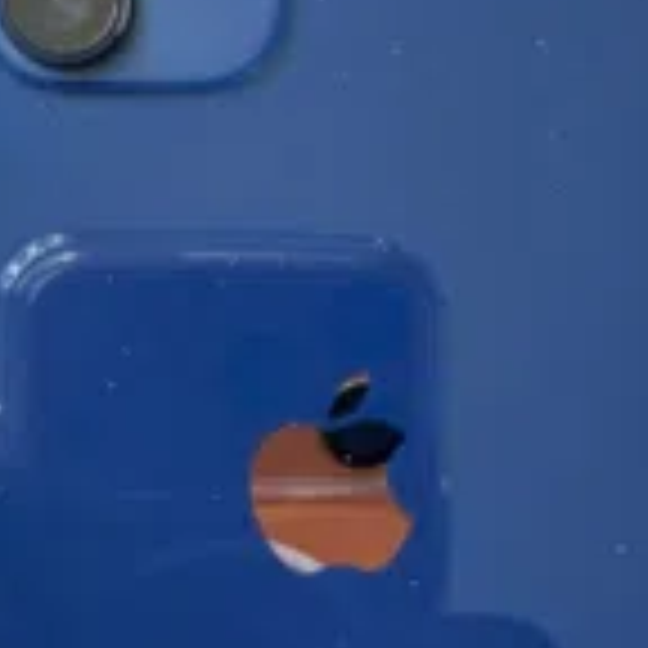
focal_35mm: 59
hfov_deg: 28.6
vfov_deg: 28.5
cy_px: 504
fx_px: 1250
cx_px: 486
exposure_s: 1/69
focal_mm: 2.22
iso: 320
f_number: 2.2
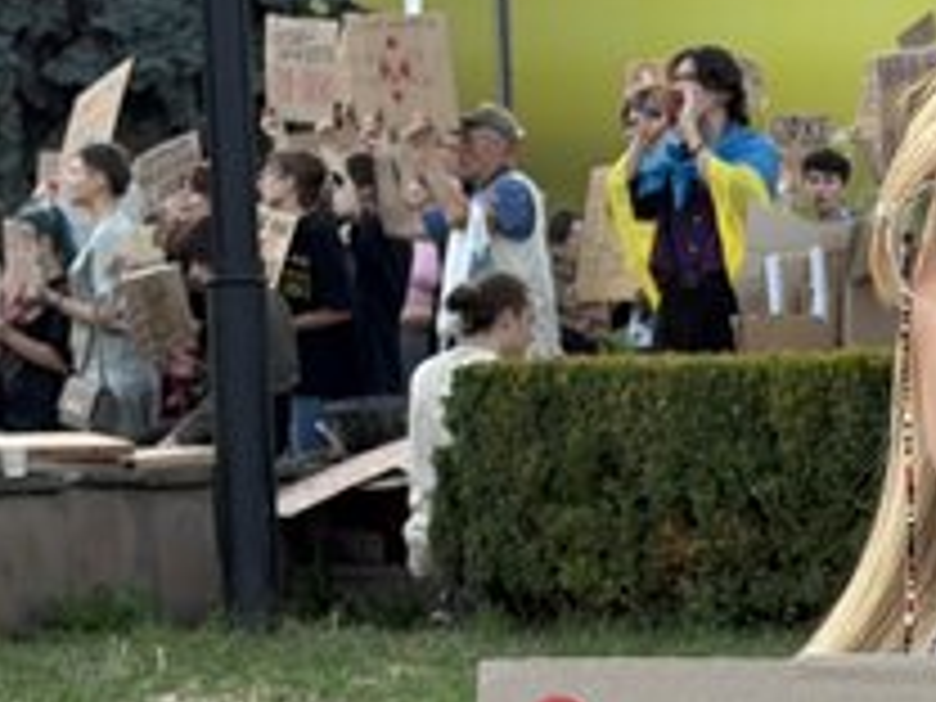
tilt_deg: -2.9
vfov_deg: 8.9
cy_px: 675
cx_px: 1107
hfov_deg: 11.7
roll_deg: +1.9
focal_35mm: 166
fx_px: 4489
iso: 50
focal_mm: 6.76
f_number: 1.78
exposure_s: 1/143
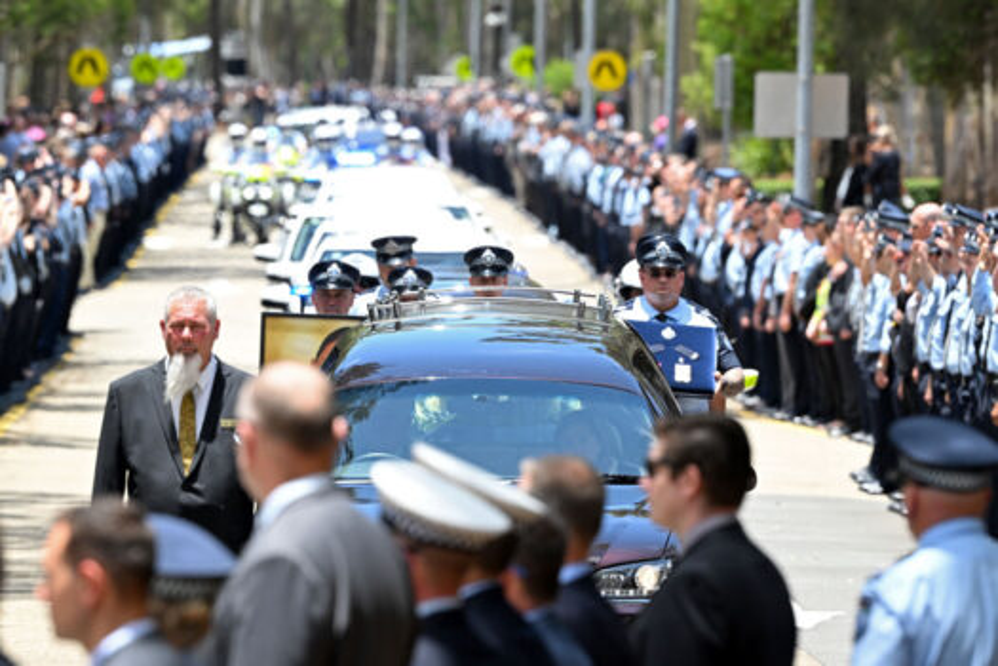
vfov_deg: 3.4
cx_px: 499
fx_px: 11088
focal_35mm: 400
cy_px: 333
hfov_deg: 5.2
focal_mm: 400
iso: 1000
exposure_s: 1/1250
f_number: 8
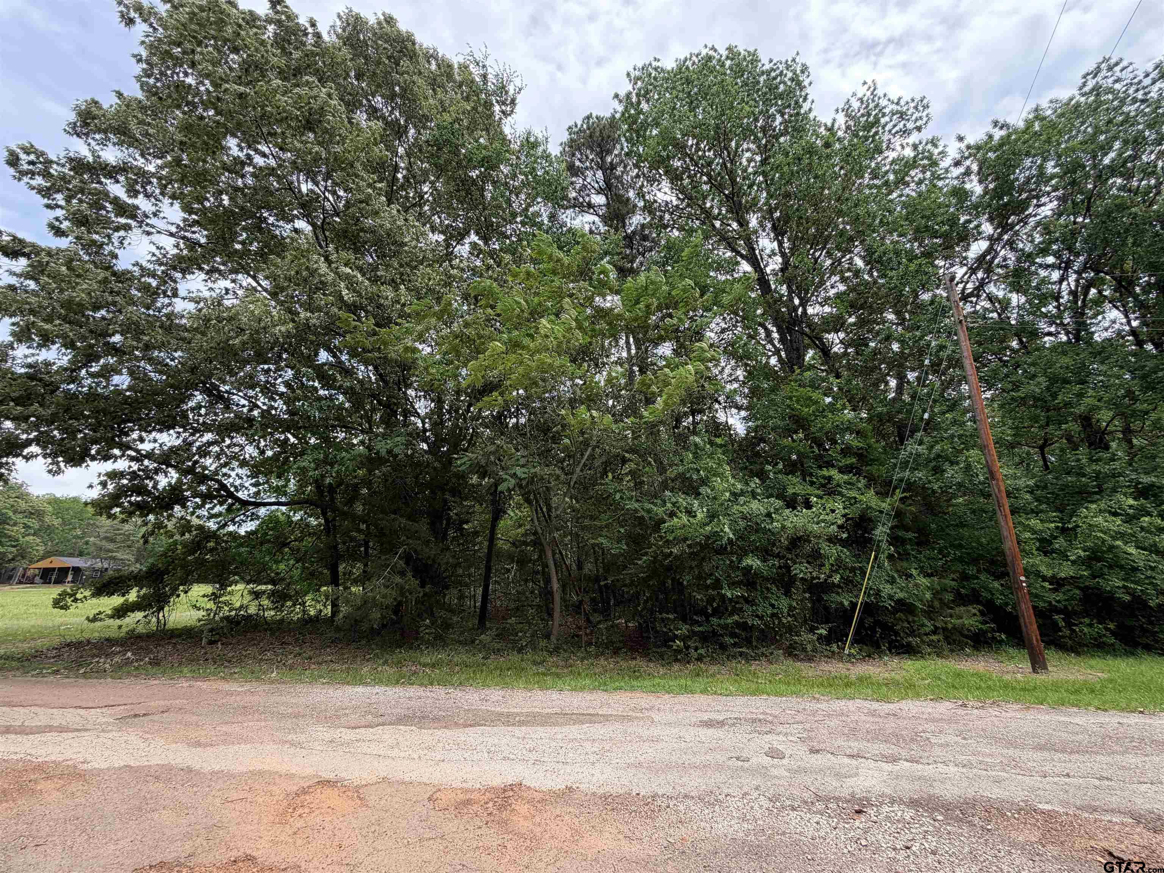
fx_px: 471
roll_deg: +0.2
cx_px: 582
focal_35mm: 14
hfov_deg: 102.1
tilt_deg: +19.8
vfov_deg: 85.7
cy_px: 436
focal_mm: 2.22
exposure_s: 1/502
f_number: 2.2
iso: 50
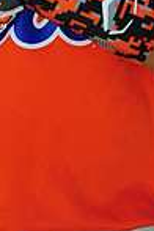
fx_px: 5075
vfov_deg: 2.6
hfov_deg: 1.7
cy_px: -218
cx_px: -25
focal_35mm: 791
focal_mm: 200
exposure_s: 1/800
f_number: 4.5
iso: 200
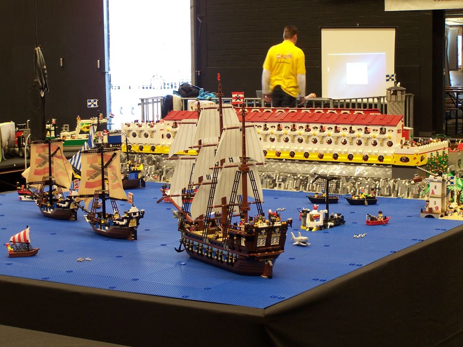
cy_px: 174
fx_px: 1003
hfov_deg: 26.0
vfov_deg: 19.6
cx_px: 232
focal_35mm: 75
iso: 80
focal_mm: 12.4
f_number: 3.2
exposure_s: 1/4
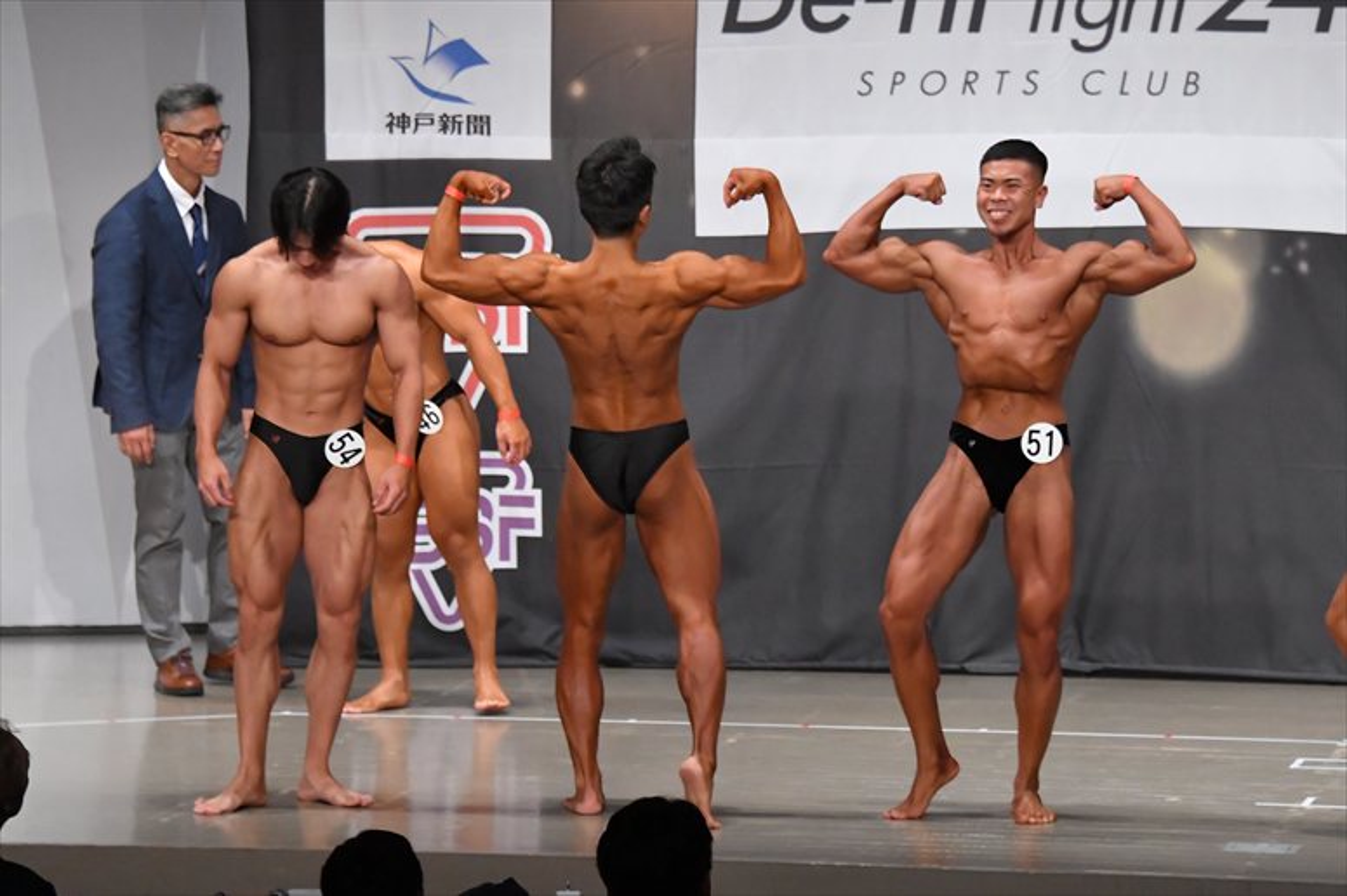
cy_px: 448
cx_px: 674
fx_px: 6507
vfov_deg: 7.9
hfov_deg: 11.8
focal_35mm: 174
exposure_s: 1/400
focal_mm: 116
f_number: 5.6
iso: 6400
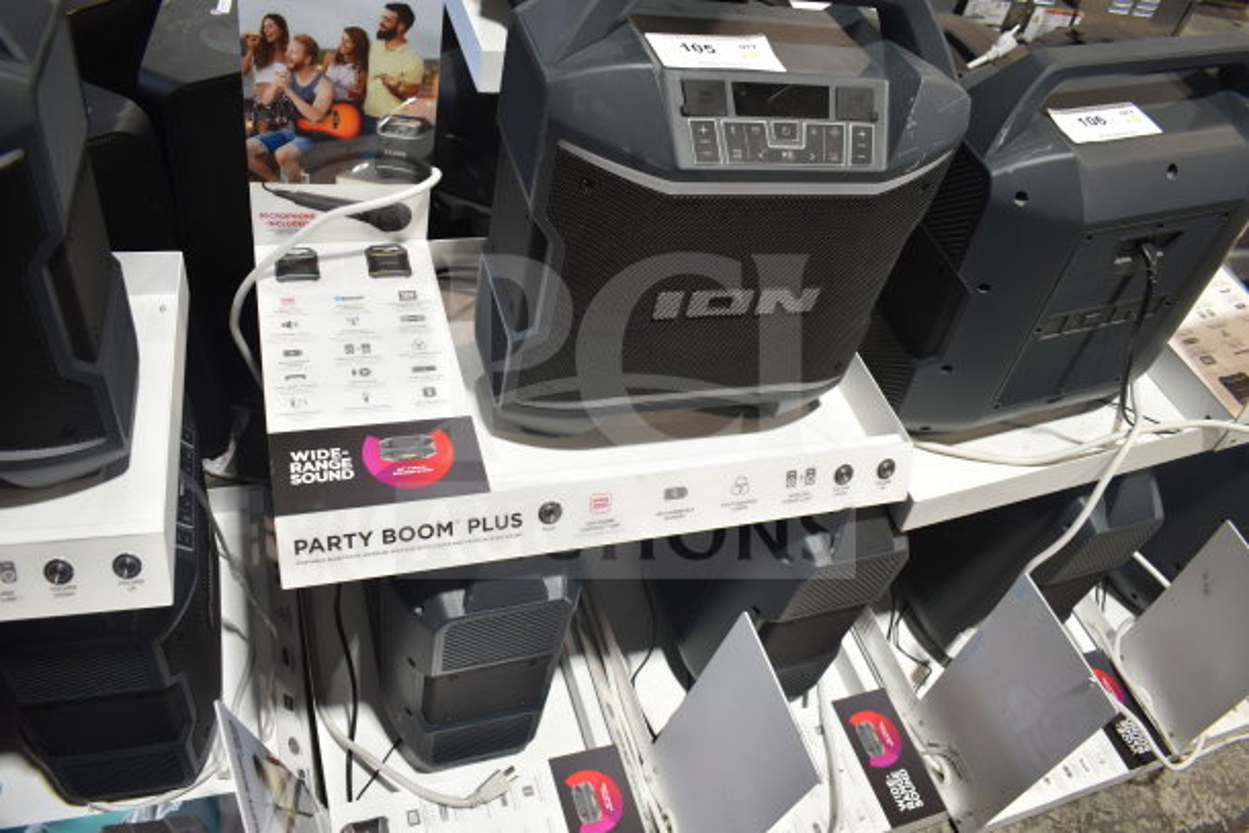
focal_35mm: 27
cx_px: 624
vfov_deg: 48.0
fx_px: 937
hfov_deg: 67.4
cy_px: 416
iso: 200
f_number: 3.5
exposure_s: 1/30
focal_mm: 18
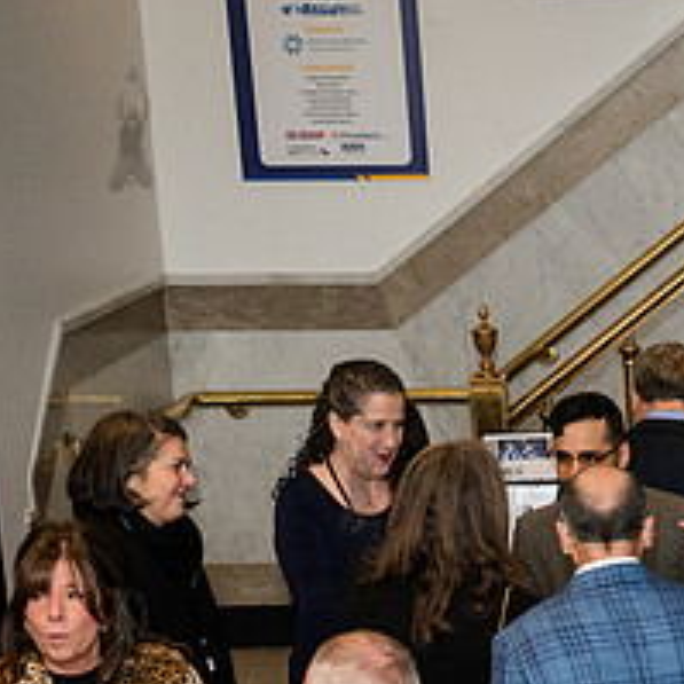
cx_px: 1086
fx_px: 2481
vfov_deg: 15.2
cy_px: 781
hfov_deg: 14.4
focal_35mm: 111
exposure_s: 1/400
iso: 6400
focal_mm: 35
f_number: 5
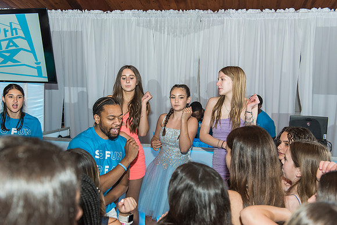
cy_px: 112
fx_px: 328
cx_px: 168
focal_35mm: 35
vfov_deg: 37.9
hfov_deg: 54.4
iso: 800
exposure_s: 1/125
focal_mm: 35
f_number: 4
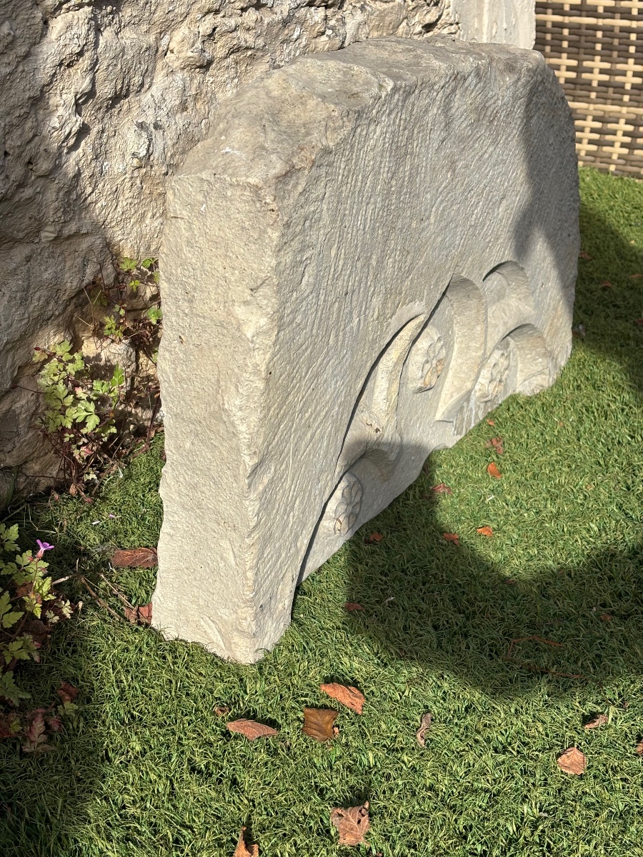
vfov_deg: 36.8
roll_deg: -5.4
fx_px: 1288
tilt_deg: -27.6
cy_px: 428
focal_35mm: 52
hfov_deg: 28.0
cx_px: 322
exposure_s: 1/2342
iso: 40
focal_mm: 5.96
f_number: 1.6
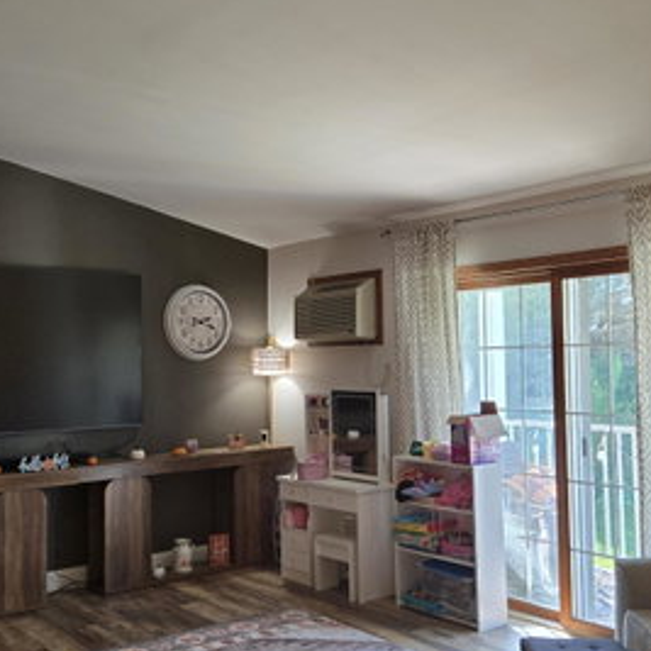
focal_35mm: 39
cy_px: 336
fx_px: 830
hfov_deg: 42.3
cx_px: 219
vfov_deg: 42.8
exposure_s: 1/120
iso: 200
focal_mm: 5.4
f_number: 1.8
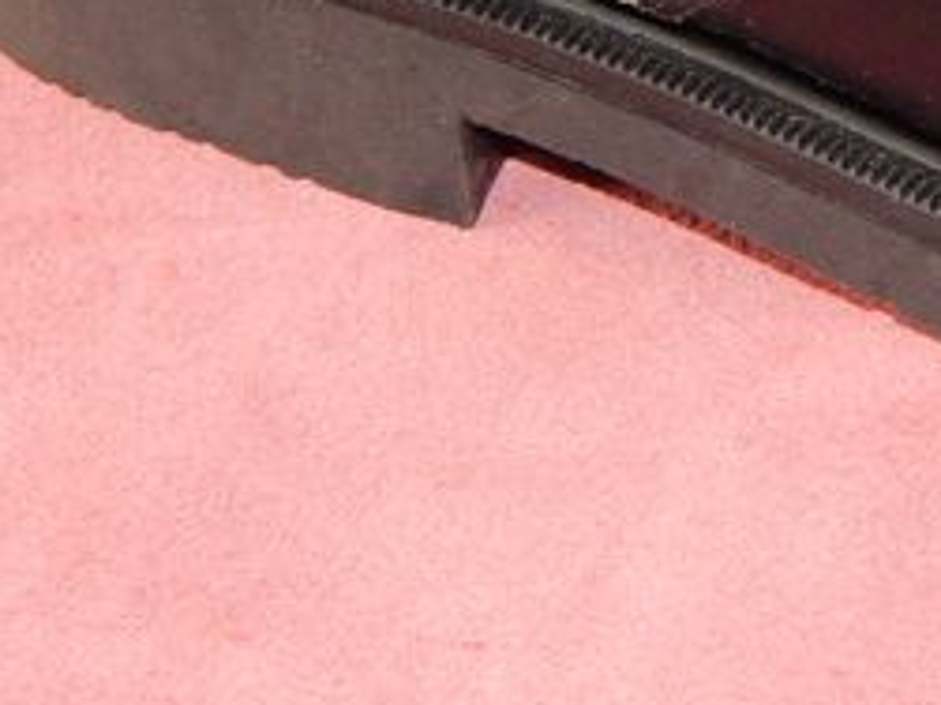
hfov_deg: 10.7
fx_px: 4945
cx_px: 1162
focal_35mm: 182
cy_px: -105
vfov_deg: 8.1
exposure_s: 1/30
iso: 200
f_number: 4
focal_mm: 10.9
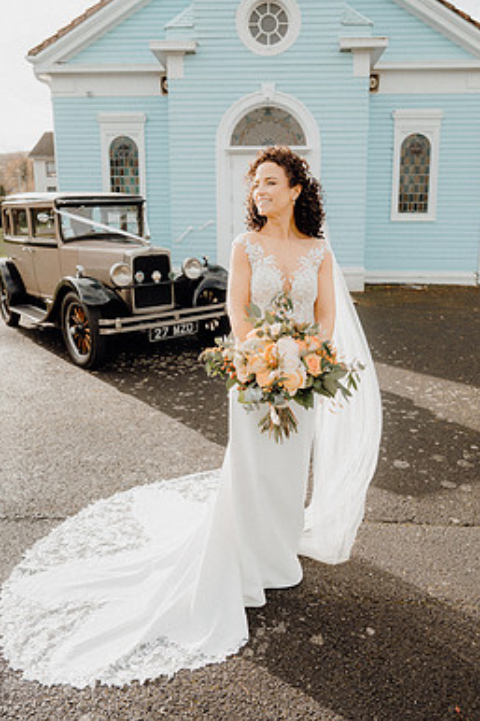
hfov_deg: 46.4
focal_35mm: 28
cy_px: 312
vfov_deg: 65.2
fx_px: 560
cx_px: 250
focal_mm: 24
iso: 125
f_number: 3.5
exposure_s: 1/500
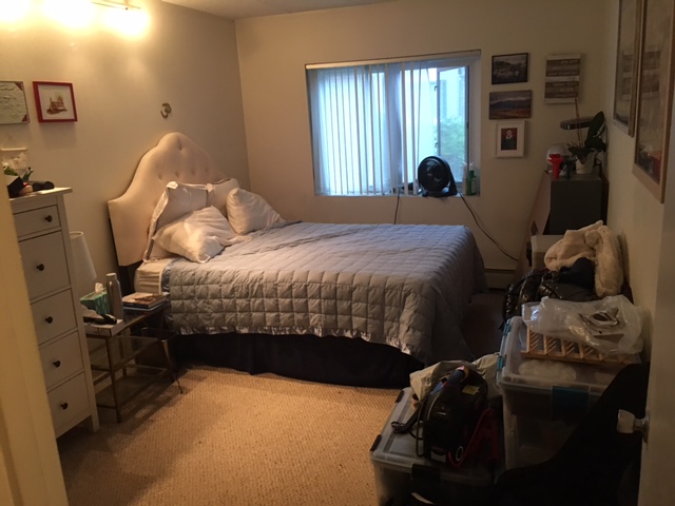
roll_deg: +3.9
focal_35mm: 29
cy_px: 253
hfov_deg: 61.7
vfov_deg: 48.2
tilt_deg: -12.9
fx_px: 565
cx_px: 338
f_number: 2.2
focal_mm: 4.15
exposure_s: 1/15
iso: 100
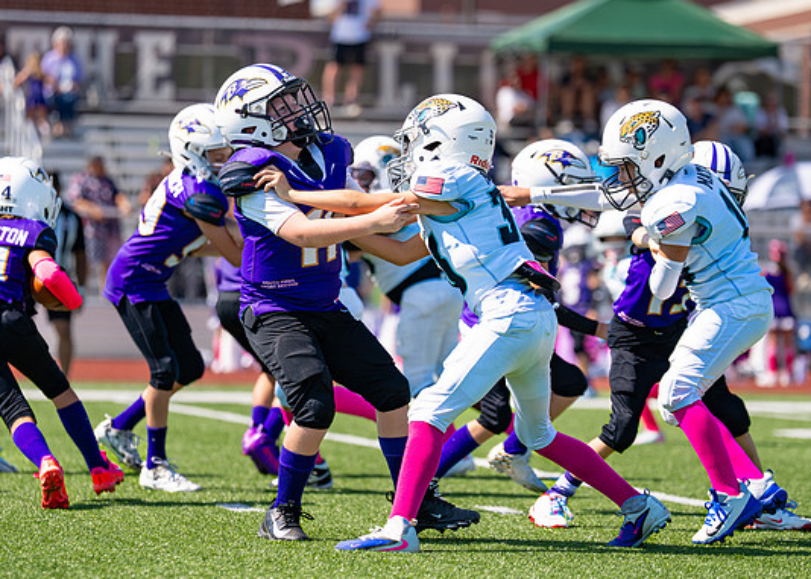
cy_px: 302
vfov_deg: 7.3
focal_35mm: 197
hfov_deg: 10.2
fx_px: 4536
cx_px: 399
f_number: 2.8
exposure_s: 1/2000
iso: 100
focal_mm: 143
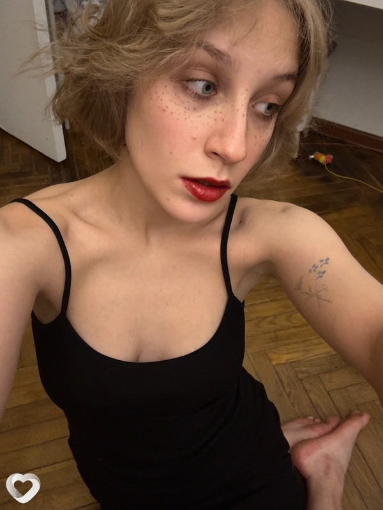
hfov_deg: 46.8
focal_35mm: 30
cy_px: 255
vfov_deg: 60.0
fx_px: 443
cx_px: 192
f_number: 1.9
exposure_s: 1/17
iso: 500
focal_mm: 2.69
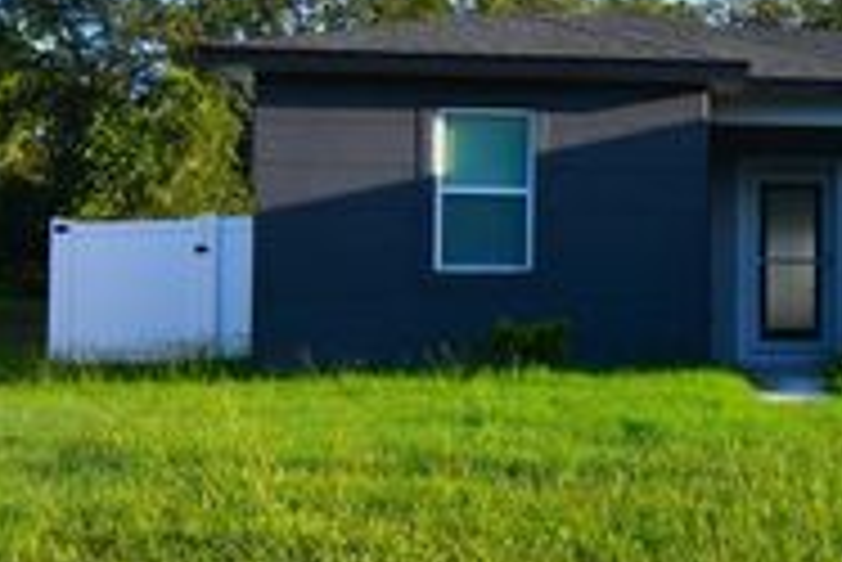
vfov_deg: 17.1
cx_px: 1040
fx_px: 1873
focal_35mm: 80
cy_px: 245
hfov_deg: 23.0
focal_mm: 20
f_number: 8
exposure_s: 1/250
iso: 125
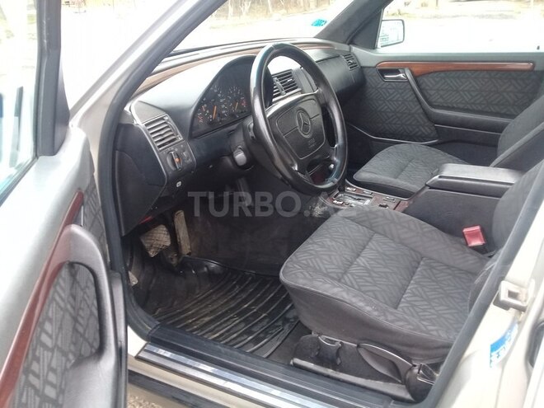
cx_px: 272
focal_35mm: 31
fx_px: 487
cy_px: 204
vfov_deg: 45.4
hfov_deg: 58.4
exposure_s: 1/33
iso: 64
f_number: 2.2
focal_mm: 3.3
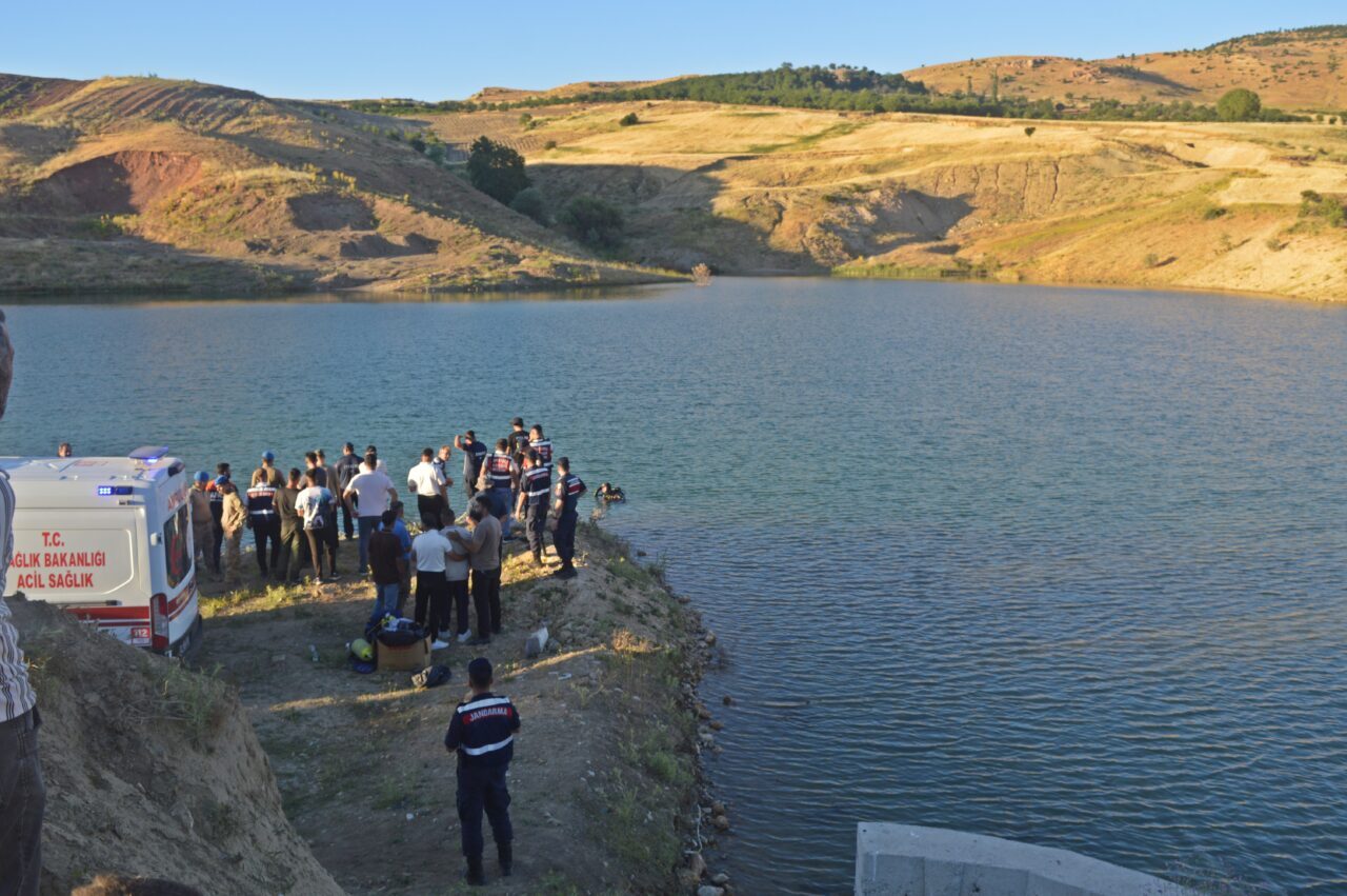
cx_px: 674
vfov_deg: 39.9
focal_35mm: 33
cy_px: 448
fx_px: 1234
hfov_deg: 57.3
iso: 100
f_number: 5.6
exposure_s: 1/125
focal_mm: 22
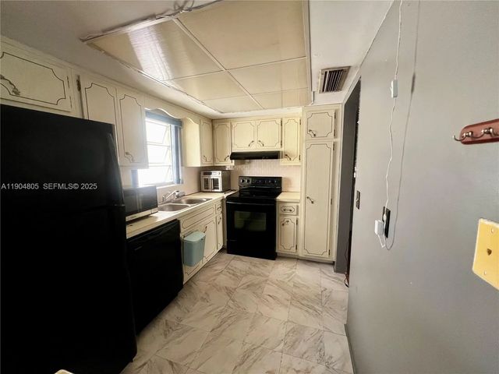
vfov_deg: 89.9
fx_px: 187
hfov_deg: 106.2
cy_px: 187
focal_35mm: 13
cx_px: 250
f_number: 1.8
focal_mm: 1.57
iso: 125
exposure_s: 1/120
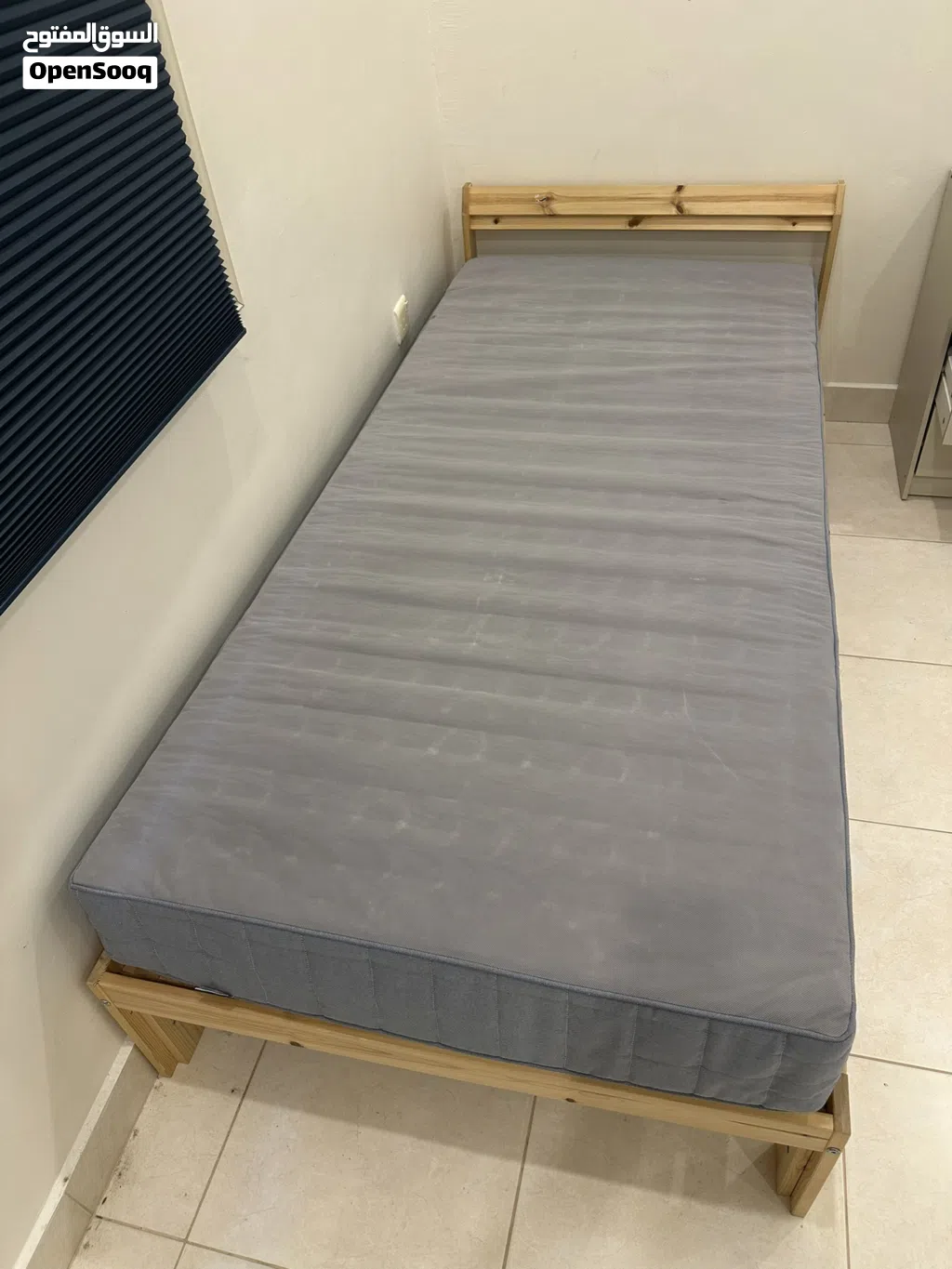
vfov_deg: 71.6
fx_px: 880
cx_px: 476
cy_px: 634
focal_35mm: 24
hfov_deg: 56.8
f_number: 1.78
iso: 160
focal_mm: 6.86
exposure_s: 1/50
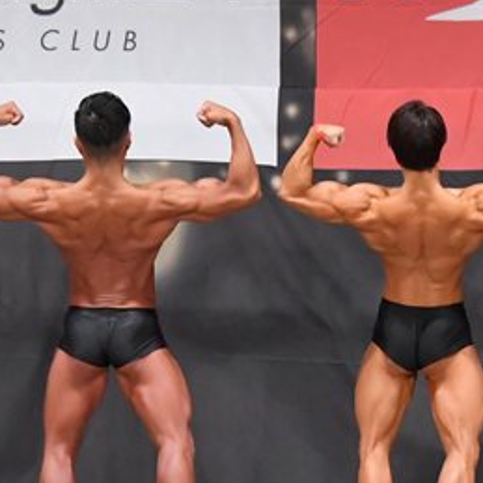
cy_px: 297
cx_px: 247
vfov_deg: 5.0
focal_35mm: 351
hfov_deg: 5.0
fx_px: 5541
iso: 6400
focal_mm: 92
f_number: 5.6
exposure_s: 1/400
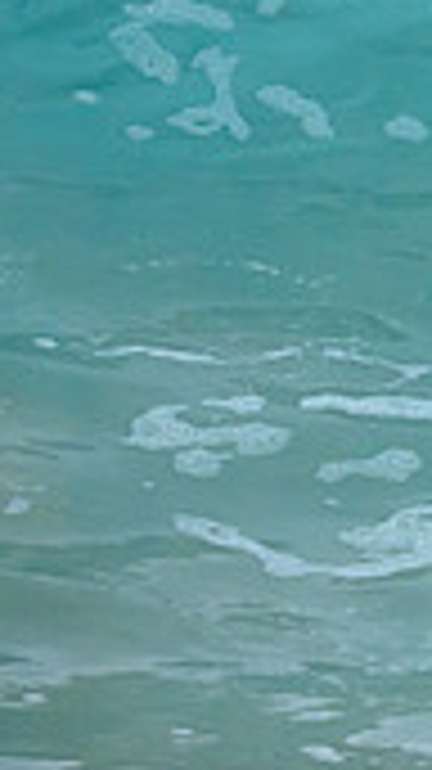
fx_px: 68750
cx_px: 1010
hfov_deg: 0.4
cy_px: 116
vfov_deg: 0.6
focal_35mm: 3371
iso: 2800
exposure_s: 1/3200
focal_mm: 800
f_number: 6.3
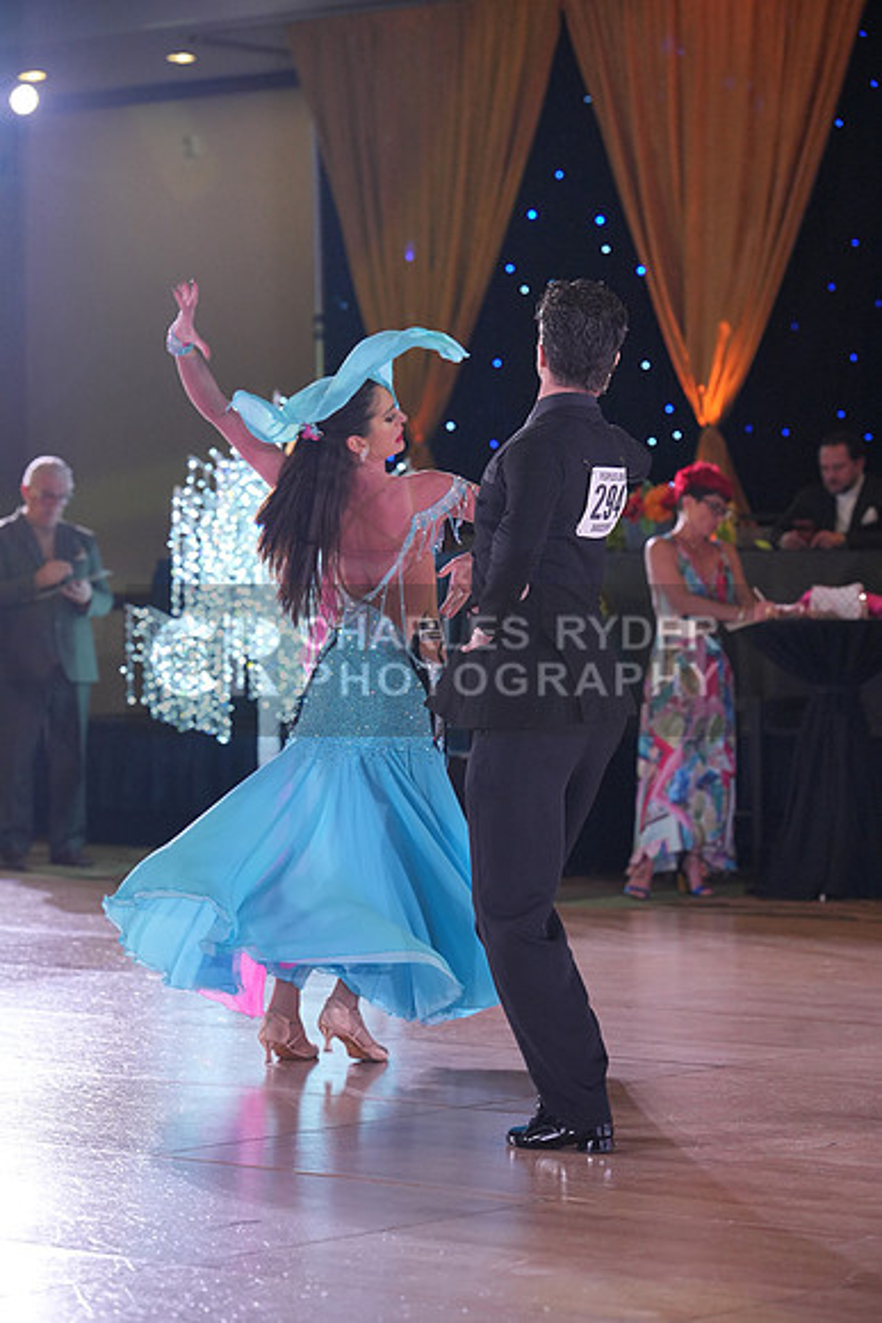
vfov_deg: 18.9
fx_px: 3966
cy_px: 662
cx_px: 441
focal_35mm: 108
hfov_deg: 12.7
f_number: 4
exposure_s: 1/500
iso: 2000
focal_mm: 108
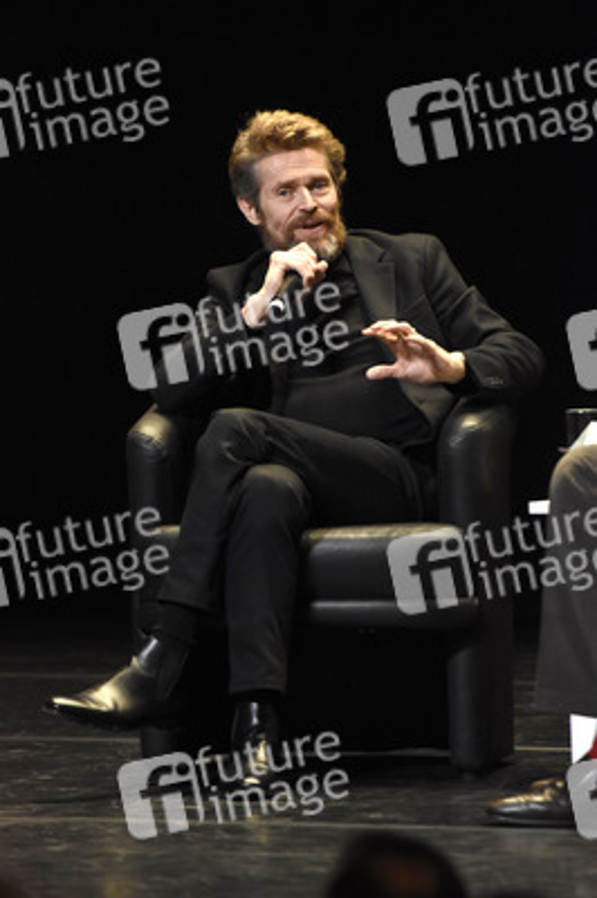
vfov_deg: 6.9
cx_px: 298
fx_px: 7475
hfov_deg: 4.6
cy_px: 449
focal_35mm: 300
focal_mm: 200
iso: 2500
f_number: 2.8
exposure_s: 1/160
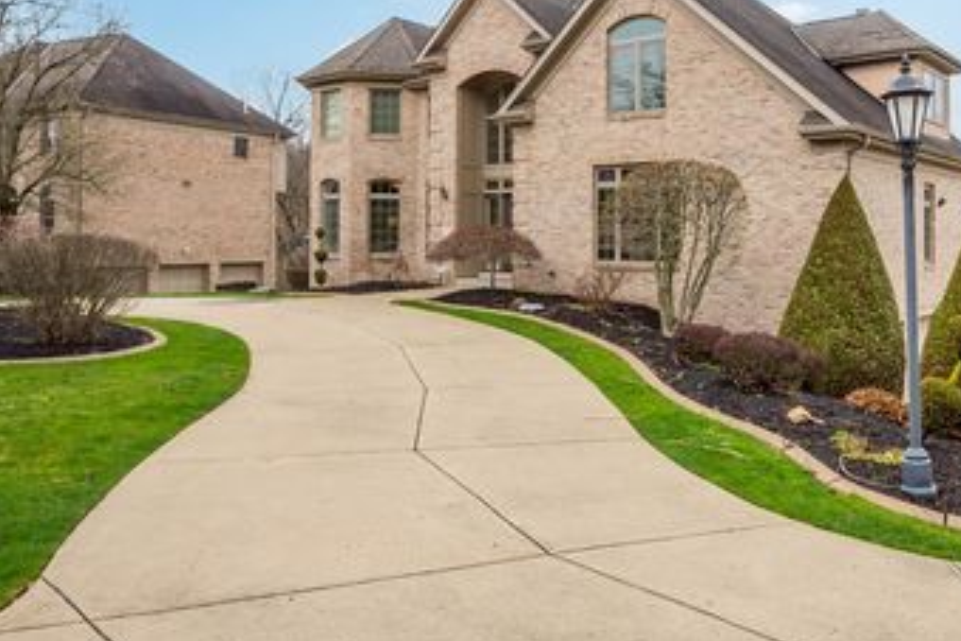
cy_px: 220
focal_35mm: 31
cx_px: 658
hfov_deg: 58.6
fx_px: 827
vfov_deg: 41.8
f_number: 6.3
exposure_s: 1/320
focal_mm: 14
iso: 100
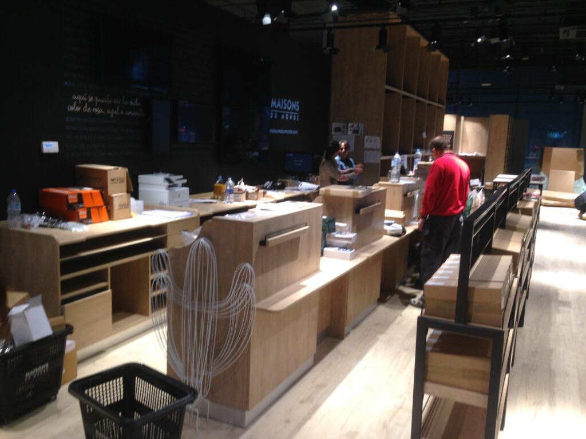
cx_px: 293
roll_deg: -1.6
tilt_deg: -9.8
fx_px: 559
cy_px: 220
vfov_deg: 42.9
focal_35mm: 33
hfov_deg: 55.4
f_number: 2.4
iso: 64
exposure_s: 1/20
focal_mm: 4.12
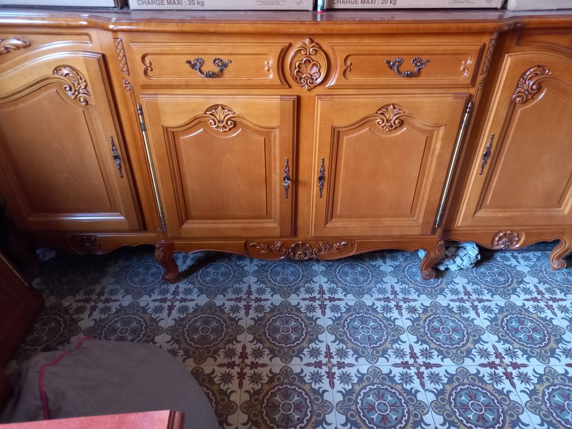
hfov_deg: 69.4
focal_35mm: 25
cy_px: 214
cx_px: 286
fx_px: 413
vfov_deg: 54.9
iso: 500
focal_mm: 4.6
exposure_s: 1/20
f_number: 2
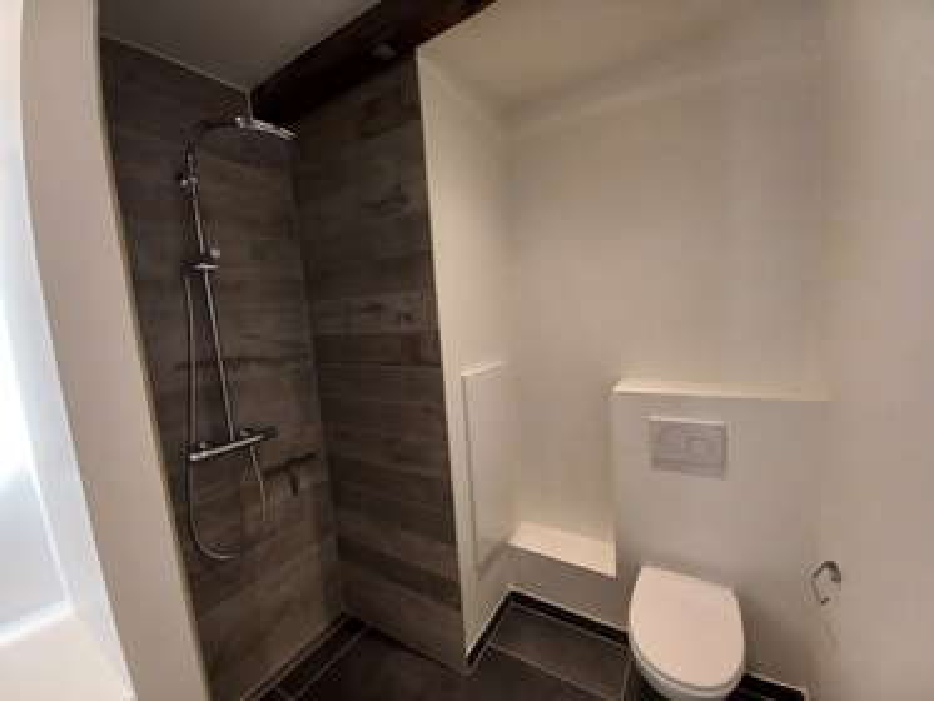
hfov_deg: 106.2
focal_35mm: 13
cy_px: 350
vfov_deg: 89.9
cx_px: 467
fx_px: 351
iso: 125
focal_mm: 1.42
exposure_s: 1/33
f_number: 2.2
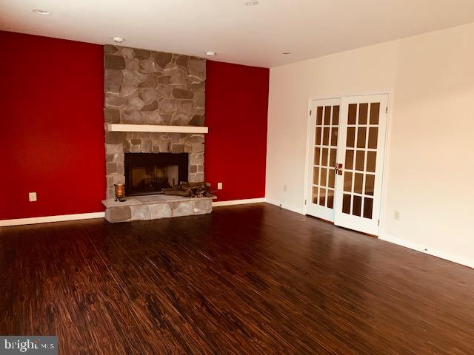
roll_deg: -1.3
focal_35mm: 26
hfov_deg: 67.3
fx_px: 356
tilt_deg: -5.5
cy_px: 178
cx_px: 237
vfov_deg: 53.1
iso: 800
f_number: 1.8
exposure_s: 1/30
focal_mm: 4.25
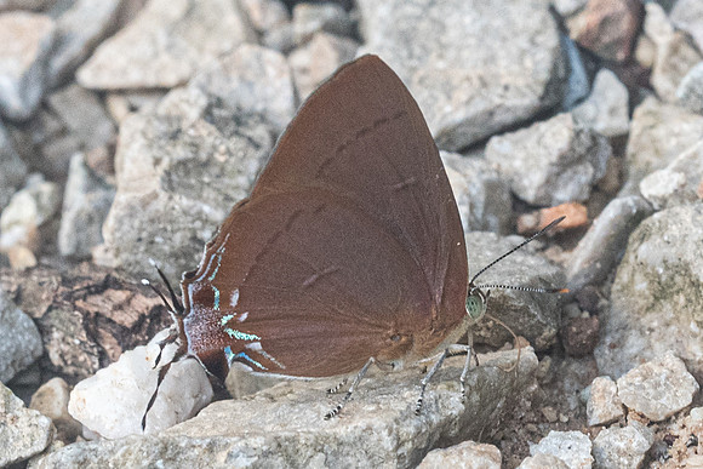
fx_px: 14187
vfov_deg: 1.9
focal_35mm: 726
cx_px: 396
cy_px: 343
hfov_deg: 2.8
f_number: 10
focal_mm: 150
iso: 1000
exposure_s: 1/160
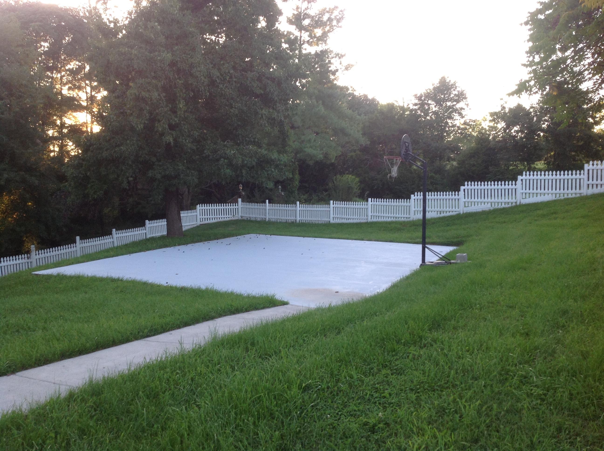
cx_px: 302
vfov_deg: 40.6
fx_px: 610
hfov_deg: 52.7
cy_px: 226
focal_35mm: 35
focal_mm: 4.28
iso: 64
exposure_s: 1/120
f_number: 2.4
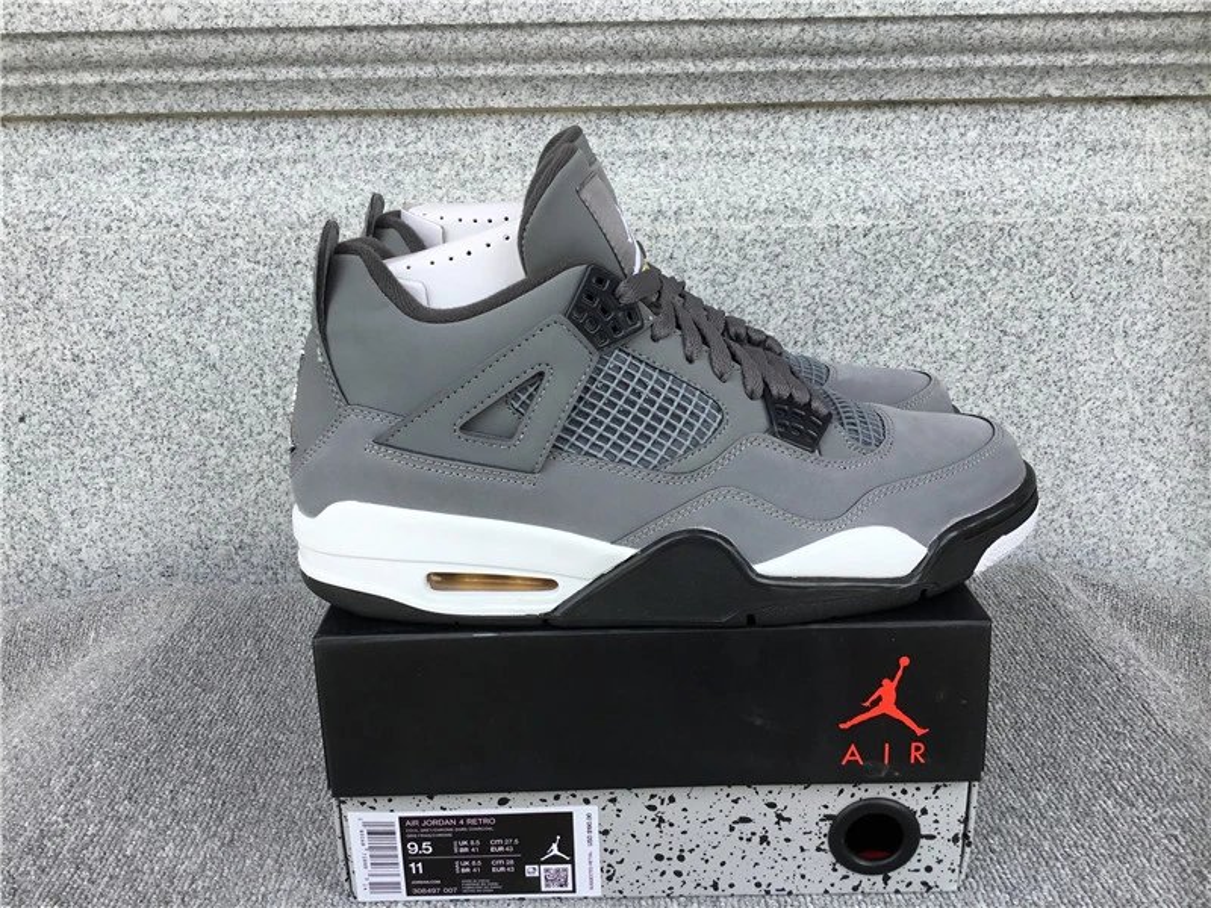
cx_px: 606
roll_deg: +1.5
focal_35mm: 31
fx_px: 1084
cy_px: 454
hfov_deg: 58.4
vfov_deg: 45.4
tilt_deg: -17.7
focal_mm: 3.3
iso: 25
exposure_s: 1/436
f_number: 2.4
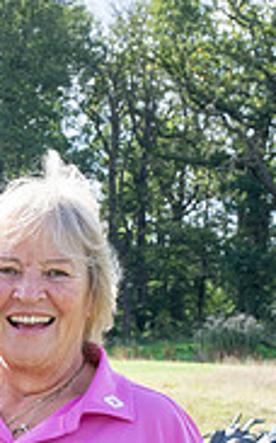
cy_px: 517
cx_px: -261
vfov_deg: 12.3
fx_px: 2015
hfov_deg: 7.5
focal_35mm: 167
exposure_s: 1/125
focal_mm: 46
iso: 320
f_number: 11
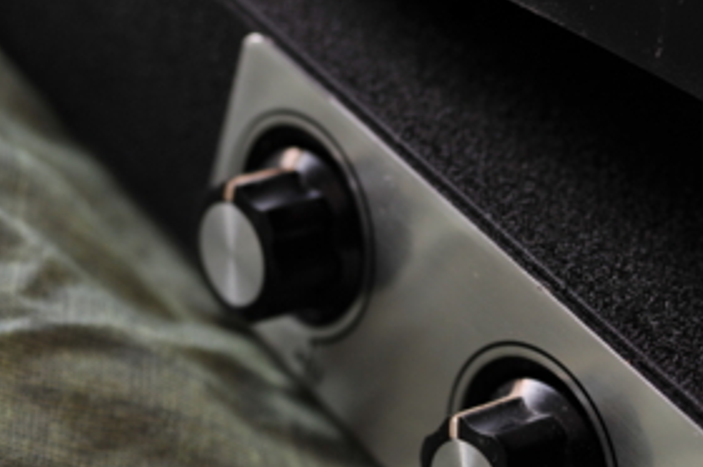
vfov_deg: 13.3
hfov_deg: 19.5
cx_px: 791
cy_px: 540
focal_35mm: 100
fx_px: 1950
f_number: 5.6
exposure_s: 1/40
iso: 400
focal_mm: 35
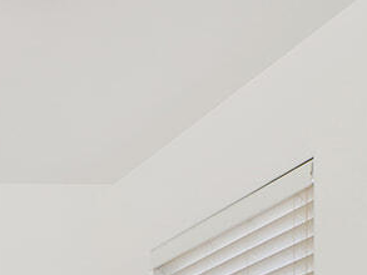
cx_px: -329
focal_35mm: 84
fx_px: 891
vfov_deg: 14.5
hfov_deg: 17.7
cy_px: 556
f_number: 8
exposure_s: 2.5
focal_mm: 16
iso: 100
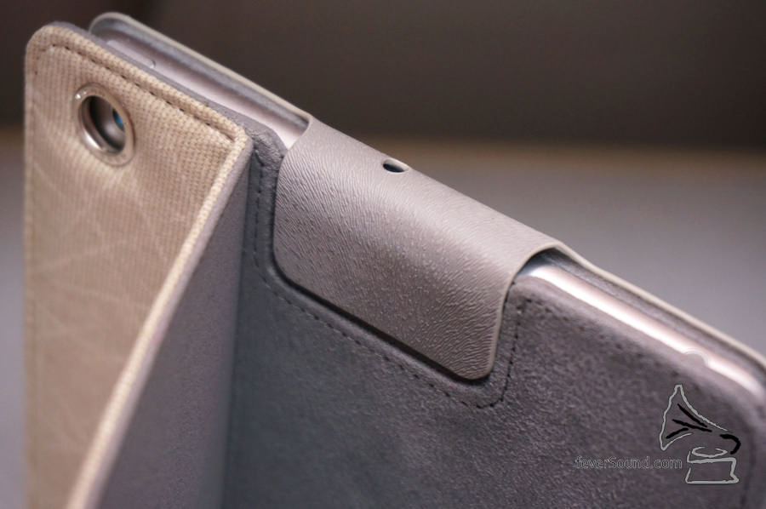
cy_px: 254
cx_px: 383
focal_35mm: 75
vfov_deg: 18.1
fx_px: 1594
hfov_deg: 27.0
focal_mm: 50
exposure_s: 1/30
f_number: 5.6
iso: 800
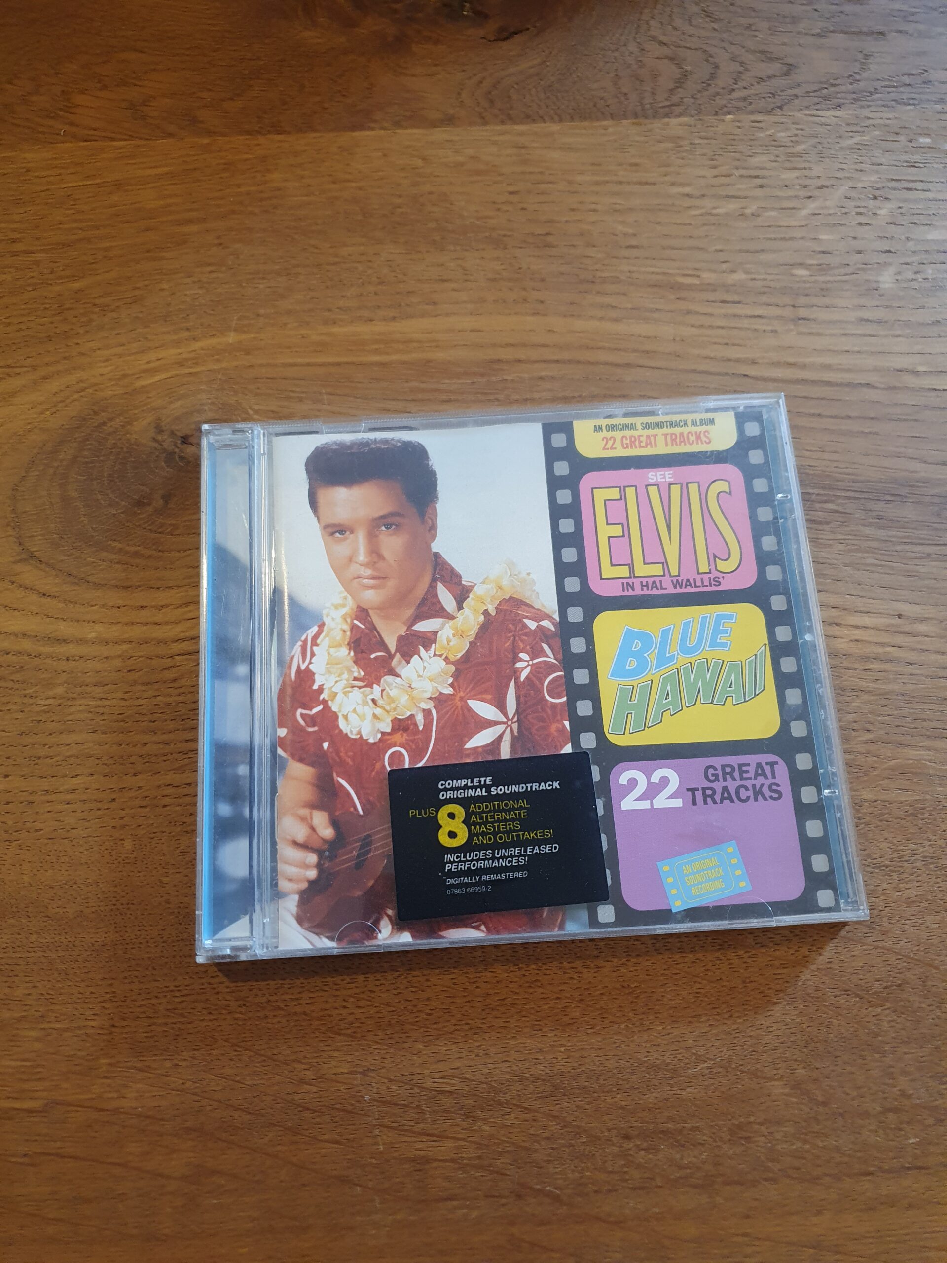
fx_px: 948
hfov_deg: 53.1
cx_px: 474
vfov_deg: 67.3
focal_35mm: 26
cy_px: 632
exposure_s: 1/50
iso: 200
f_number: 1.5
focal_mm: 4.32
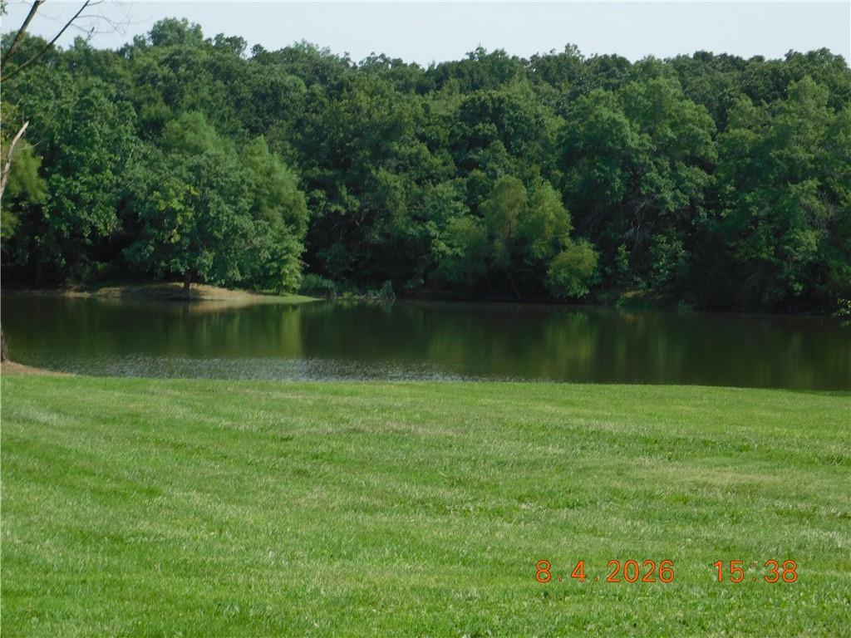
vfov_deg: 12.9
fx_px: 2827
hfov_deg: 17.1
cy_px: 319
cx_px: 426
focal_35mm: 115
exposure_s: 1/500
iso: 125
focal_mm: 20.3
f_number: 4.8
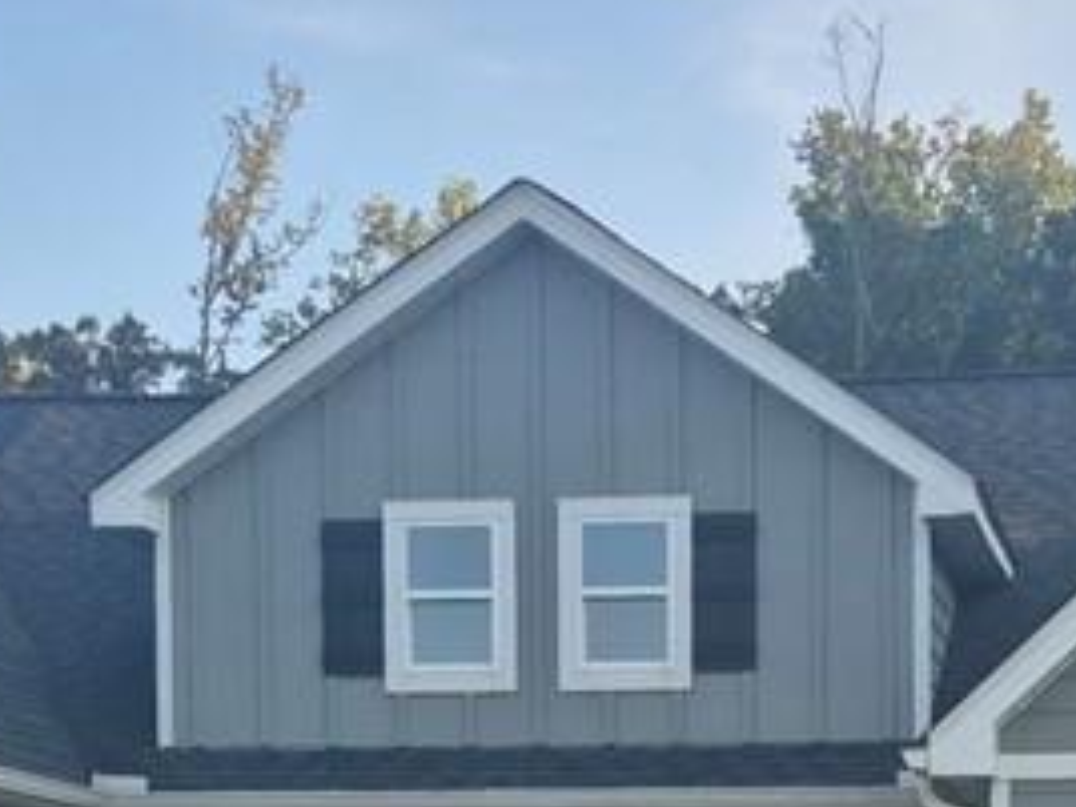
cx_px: 839
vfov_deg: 15.7
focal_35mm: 88
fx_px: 2735
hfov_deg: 22.0
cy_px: 1116
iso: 25
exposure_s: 1/728
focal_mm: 5.4
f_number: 1.8
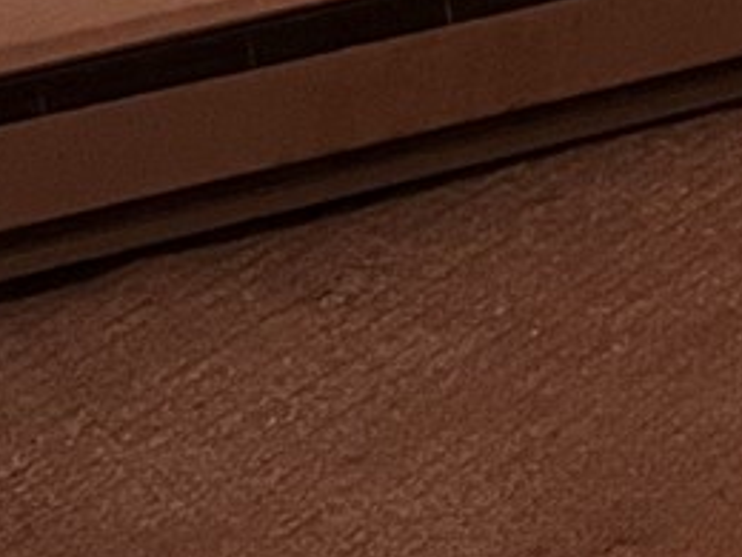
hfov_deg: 9.2
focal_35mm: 205
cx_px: 1401
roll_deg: +2.6
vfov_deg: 6.4
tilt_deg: -3.8
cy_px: -1325
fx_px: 4394
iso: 500
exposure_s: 1/30
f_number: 1.5
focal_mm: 5.7
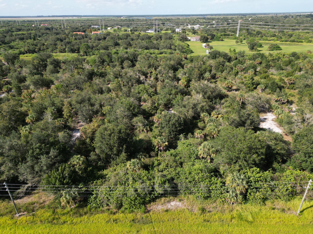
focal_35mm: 24
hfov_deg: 71.6
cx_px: 156
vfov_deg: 56.8
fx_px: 217
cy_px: 117
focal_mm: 6.72
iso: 140
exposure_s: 1/2000
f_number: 1.7
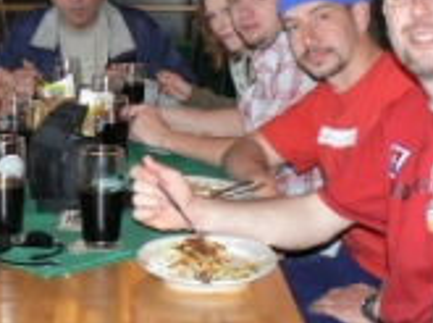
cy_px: 137
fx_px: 1223
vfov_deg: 15.0
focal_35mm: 98
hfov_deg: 19.9
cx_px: 108
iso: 200
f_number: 2.8
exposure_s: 1/30
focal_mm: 6
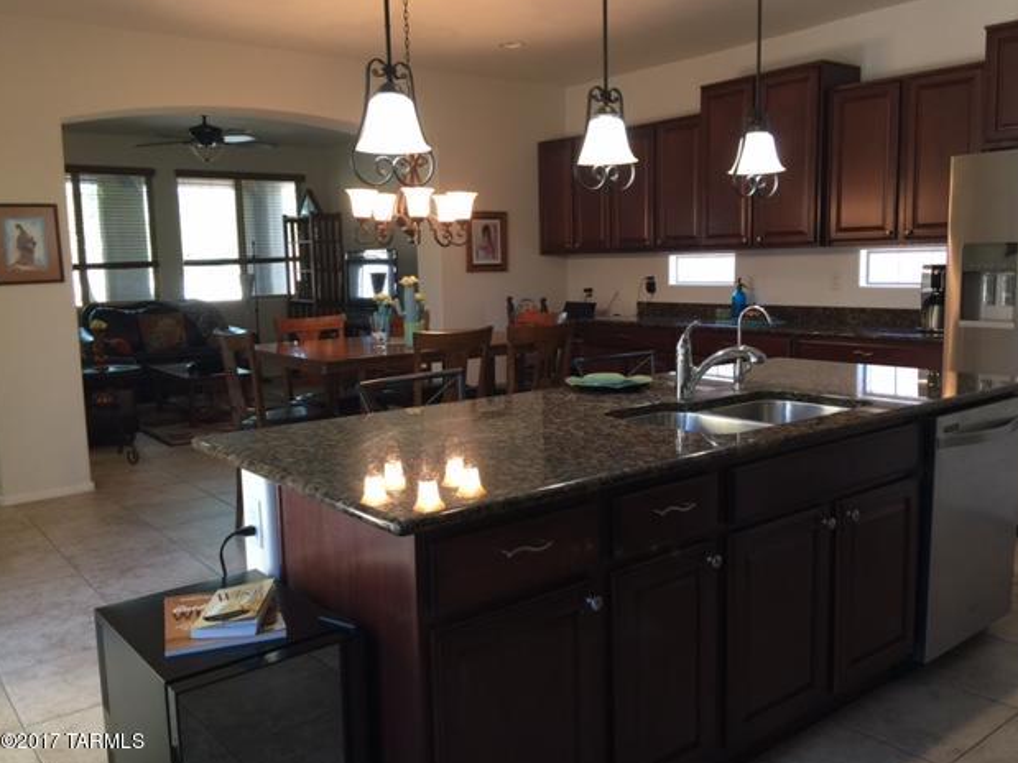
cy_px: 380
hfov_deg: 60.0
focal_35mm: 30
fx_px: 882
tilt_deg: -7.6
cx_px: 518
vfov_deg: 46.8
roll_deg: +0.0
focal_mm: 4.15
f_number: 2.2
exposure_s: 1/15
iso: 40
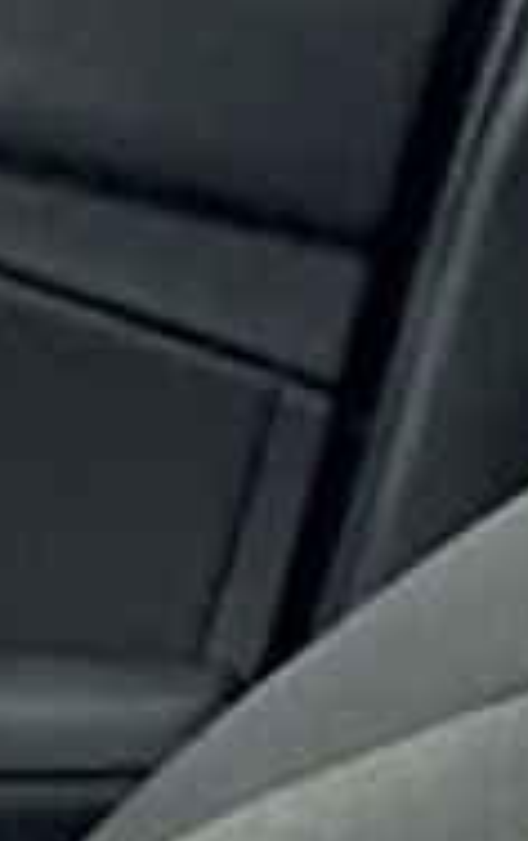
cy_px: 2000
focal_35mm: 270
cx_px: -555
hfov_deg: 4.8
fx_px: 6197
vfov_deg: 7.3
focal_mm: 3
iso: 50
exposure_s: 1/120
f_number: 1.8
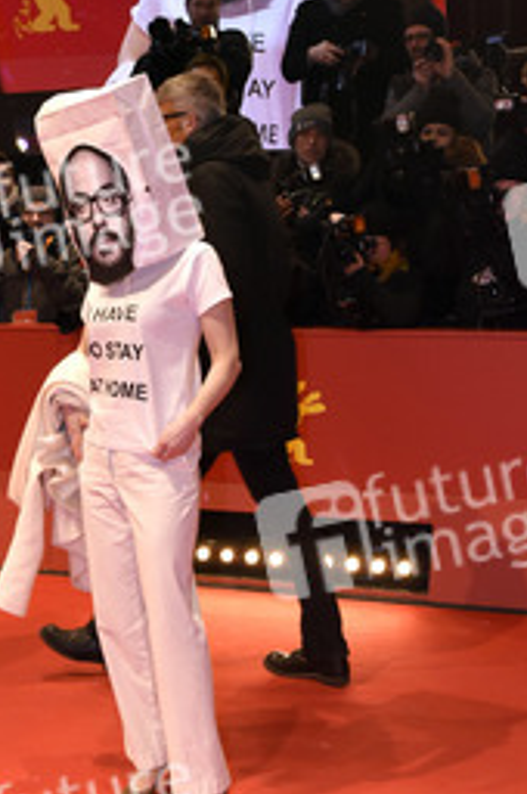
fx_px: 1343
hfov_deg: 22.0
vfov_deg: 32.9
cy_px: 372
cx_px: 133
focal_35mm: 61
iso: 1250
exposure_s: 1/125
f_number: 5.6
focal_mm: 26
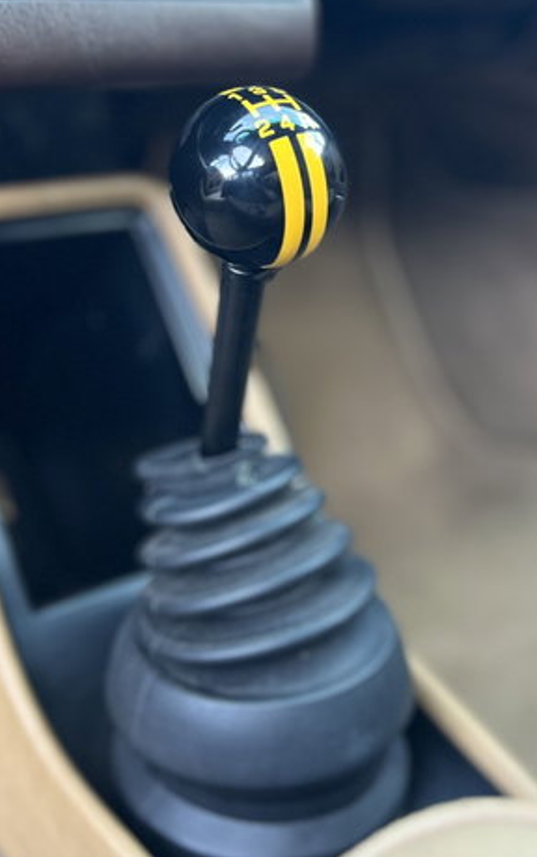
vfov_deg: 43.3
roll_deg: +0.5
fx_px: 1076
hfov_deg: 27.6
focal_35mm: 46
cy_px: 347
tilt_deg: -16.8
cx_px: 414
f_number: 1.5
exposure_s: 1/63
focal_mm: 5.7
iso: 125
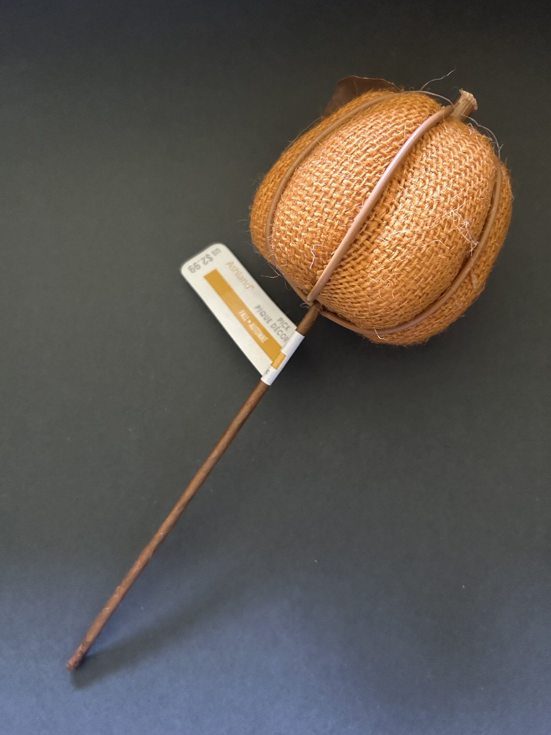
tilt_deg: -82.5
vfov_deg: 67.3
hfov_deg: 53.1
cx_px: 276
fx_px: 552
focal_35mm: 26
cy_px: 368
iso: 640
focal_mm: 5.7
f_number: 1.5
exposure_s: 1/36
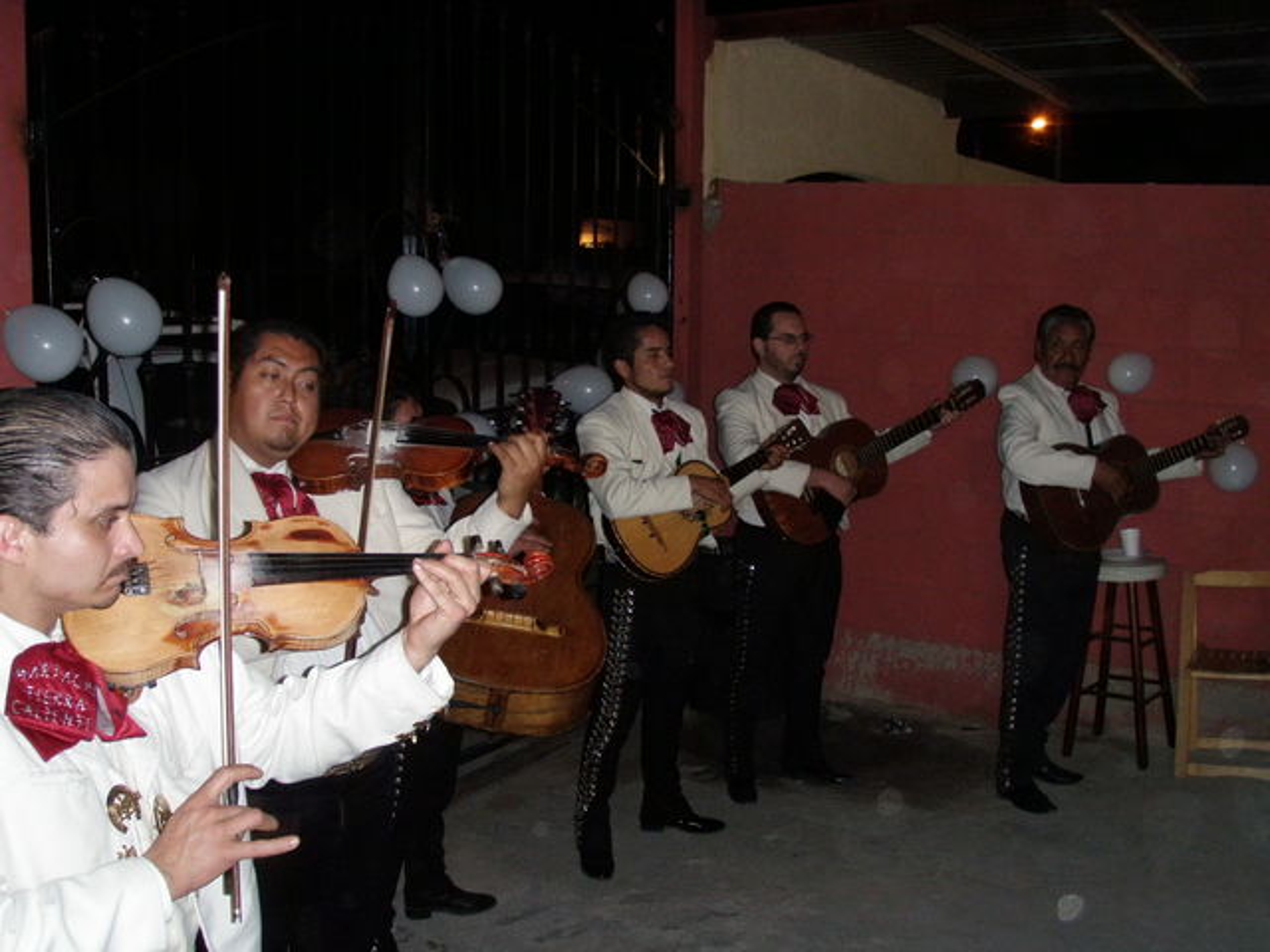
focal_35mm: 38
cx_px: 635
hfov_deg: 49.0
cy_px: 476
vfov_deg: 37.7
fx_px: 1394
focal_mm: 6.7
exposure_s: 1/30
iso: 250
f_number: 3.5
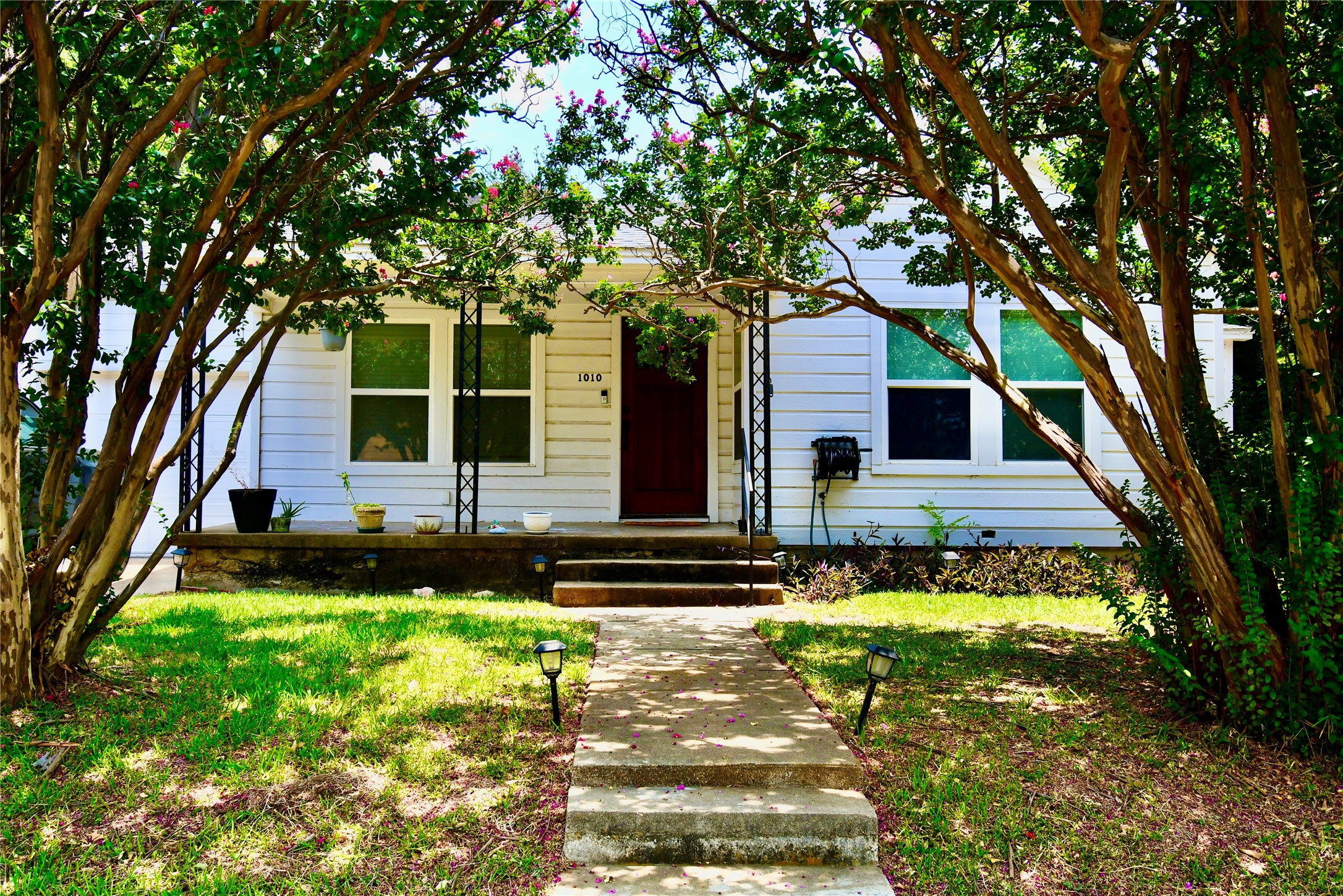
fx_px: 1119
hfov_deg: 61.9
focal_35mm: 30
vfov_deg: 43.6
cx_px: 672
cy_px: 448
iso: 200
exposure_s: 1/250
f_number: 7.1
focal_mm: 20
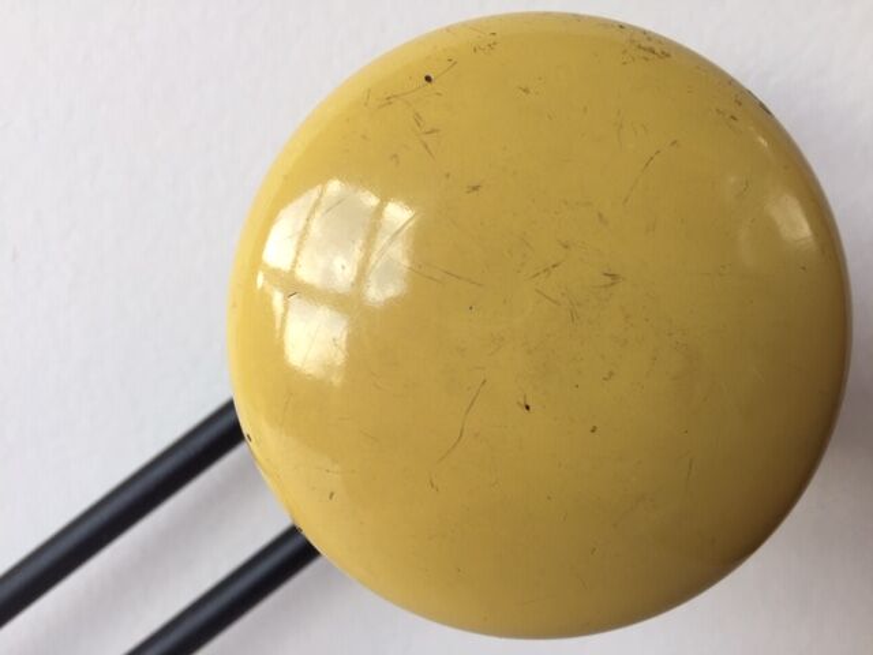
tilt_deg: -22.2
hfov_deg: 61.7
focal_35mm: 29
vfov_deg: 48.2
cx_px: 436
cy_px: 328
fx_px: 731
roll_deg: +0.6
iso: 32
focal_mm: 4.15
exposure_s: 1/100
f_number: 2.2
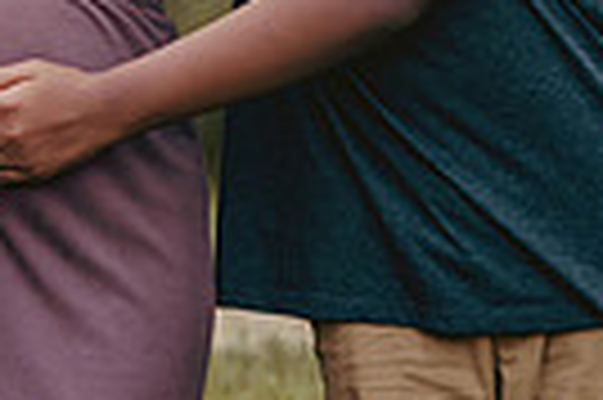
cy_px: -213
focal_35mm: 584
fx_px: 9770
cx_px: -40
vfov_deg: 2.3
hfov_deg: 3.5
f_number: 3.5
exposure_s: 1/125
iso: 250
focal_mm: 135
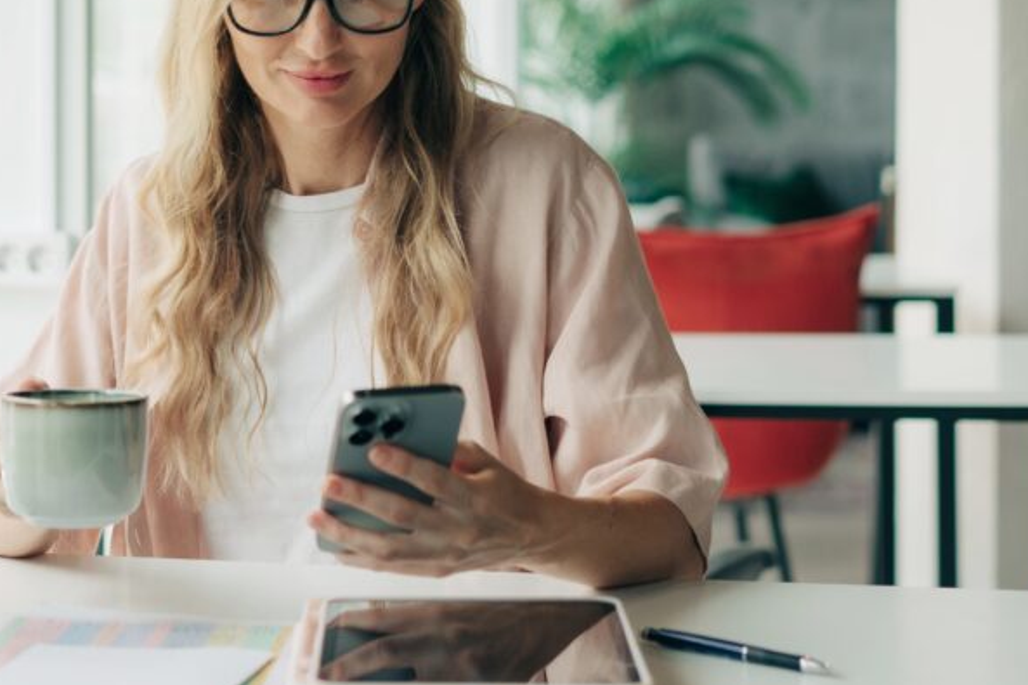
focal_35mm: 95
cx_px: 293
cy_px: 136
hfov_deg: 21.3
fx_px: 2712
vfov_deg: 14.3
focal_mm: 55
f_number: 2.8
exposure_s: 1/320
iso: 200
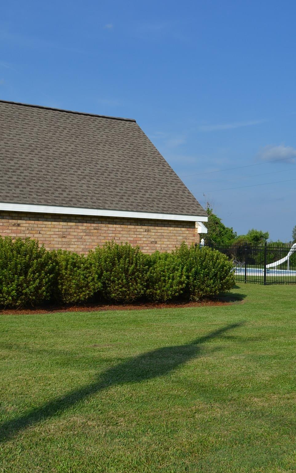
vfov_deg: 43.5
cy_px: 237
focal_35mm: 46
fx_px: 594
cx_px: 133
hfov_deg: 28.0
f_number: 9
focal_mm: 20
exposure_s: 1/320
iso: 100
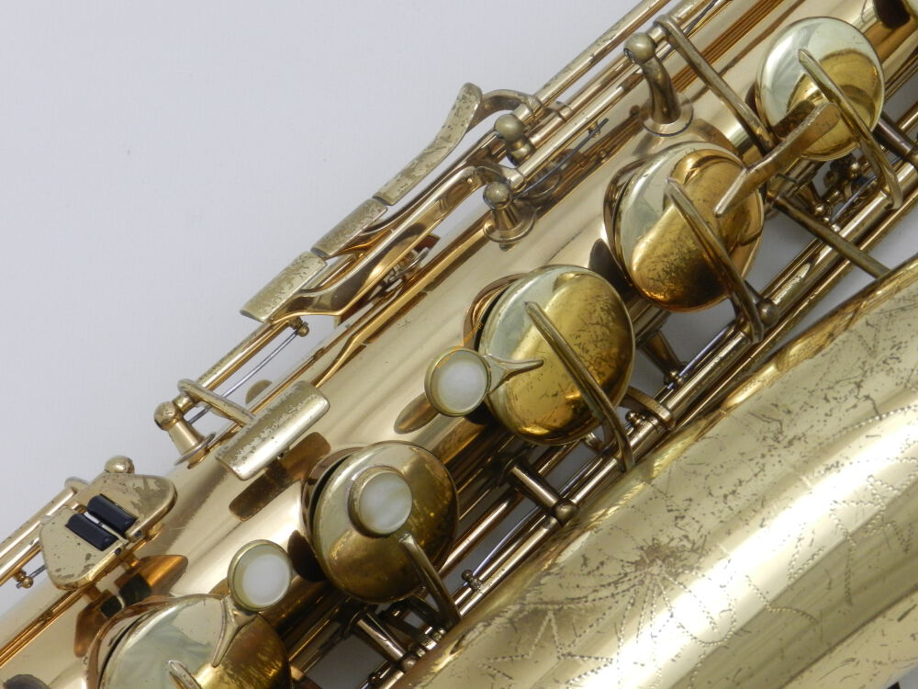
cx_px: 459
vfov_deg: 7.8
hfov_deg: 10.4
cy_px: 344
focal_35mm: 191
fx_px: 5065
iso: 400
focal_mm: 34
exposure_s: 1/25
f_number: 5.5
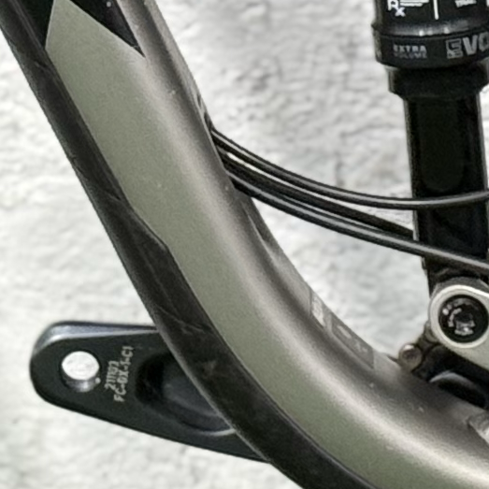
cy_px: -78
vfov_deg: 5.3
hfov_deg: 5.4
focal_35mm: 327
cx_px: 83
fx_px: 5226
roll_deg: -2.4
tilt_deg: -11.8
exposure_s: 1/60
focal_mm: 6.76
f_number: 1.78
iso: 200
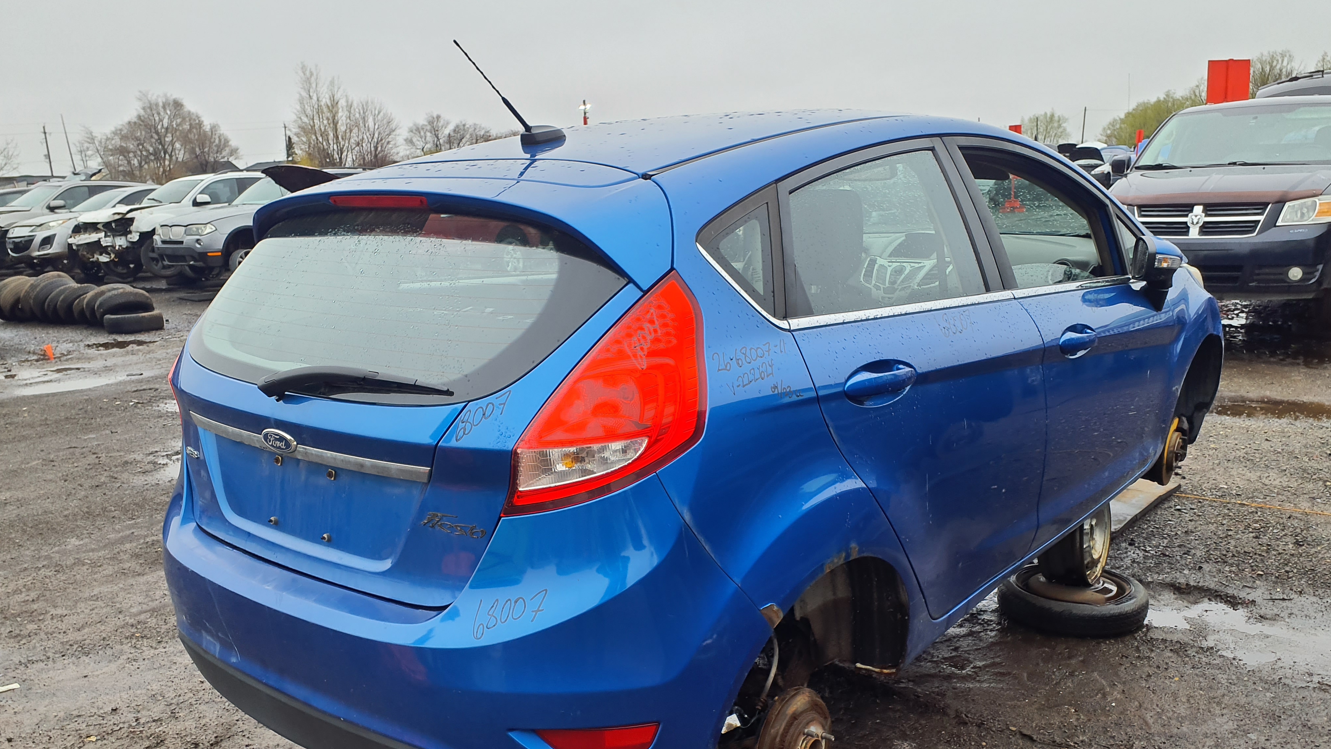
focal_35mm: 30
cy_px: 469
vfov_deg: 38.7
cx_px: 671
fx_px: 1059
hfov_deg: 64.3
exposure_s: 1/411
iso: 40
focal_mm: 3.58
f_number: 1.9
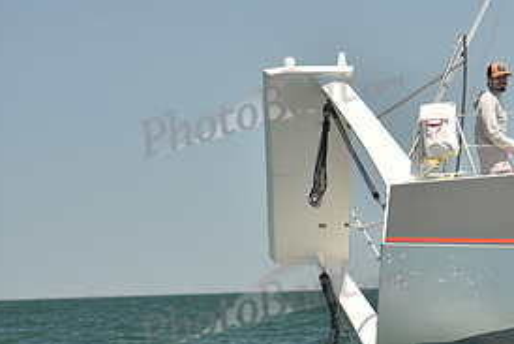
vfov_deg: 6.4
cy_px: 180
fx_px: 3085
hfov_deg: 9.5
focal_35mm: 216
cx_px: 503
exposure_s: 1/800
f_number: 5
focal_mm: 102
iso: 250
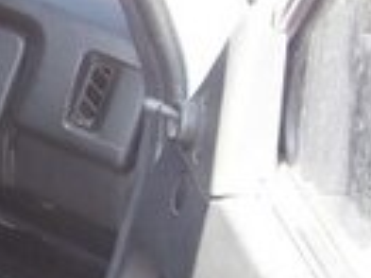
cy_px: 194
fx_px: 1296
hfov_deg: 13.0
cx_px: -473
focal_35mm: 121
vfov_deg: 12.2
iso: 100
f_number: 3
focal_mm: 4.2
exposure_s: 1/50
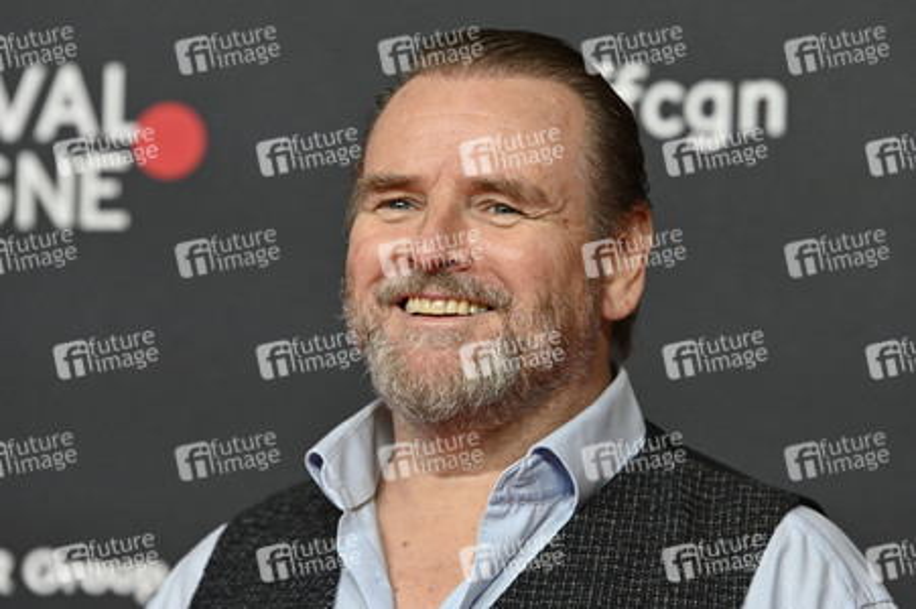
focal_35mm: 200
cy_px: 304
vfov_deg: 6.9
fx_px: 5085
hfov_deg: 10.3
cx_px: 458
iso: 1250
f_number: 5
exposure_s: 1/320
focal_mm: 200
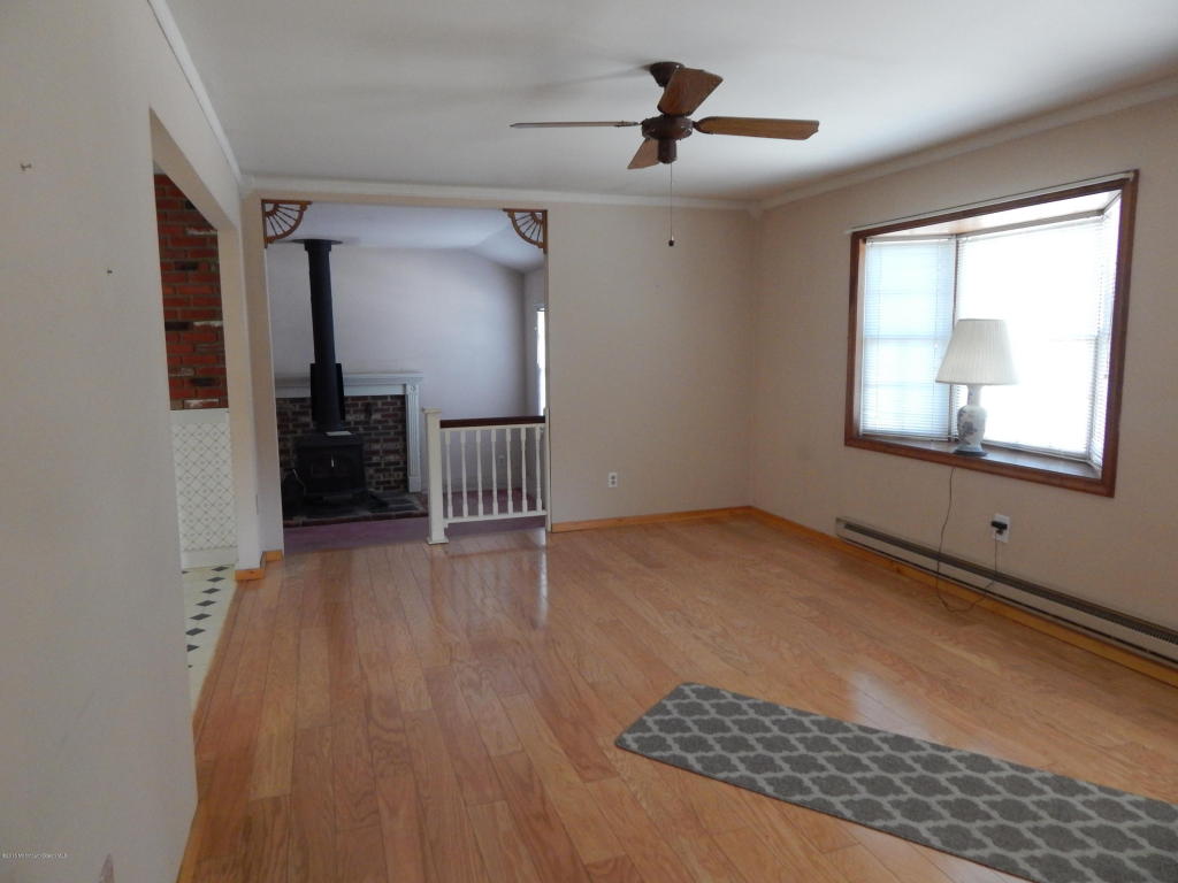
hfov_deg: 73.9
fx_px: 783
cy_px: 442
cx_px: 589
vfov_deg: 58.9
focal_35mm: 23
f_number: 3
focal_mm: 4
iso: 400
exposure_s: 1/30
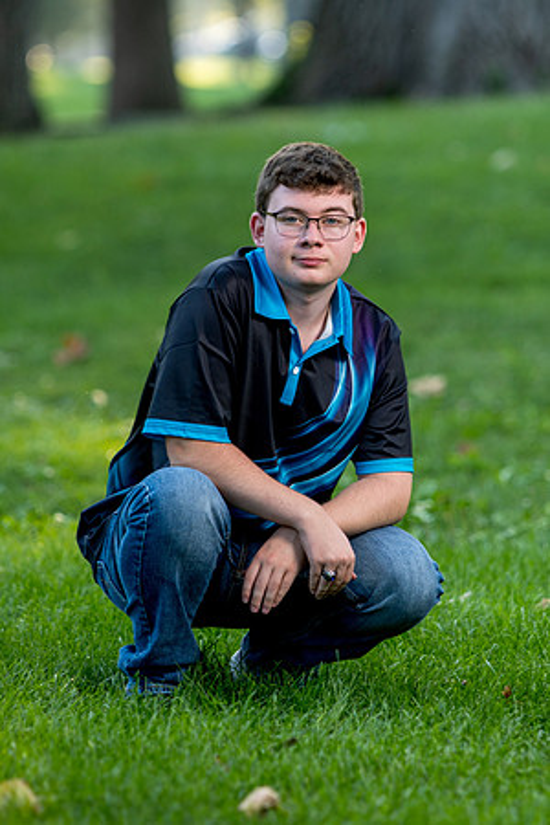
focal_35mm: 160
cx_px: 275
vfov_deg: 12.8
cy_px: 412
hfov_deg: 8.6
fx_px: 3666
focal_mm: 160
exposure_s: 1/250
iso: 200
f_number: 3.2
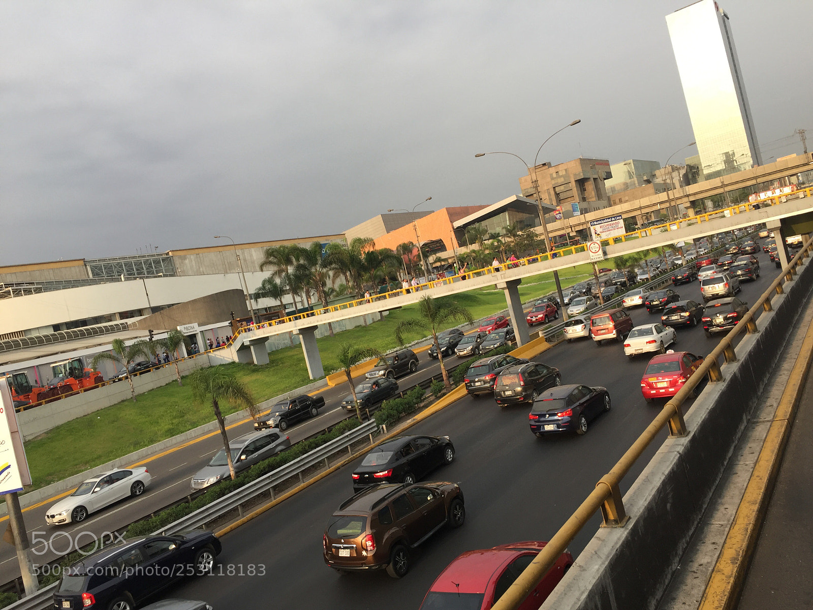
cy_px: 305
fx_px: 681
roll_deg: +13.2
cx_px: 406
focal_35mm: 29
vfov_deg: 48.2
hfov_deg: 61.7
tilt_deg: -4.3
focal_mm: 4.15
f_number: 2.2
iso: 32
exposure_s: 1/549
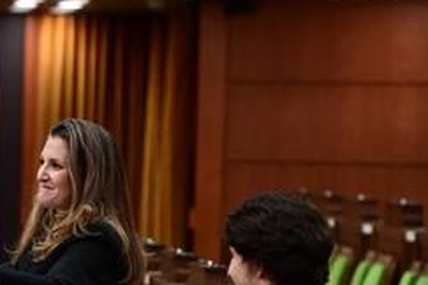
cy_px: 322
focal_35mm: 422
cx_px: -25
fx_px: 5017
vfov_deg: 3.3
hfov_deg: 4.9
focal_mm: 160
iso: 4000
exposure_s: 1/200
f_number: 4
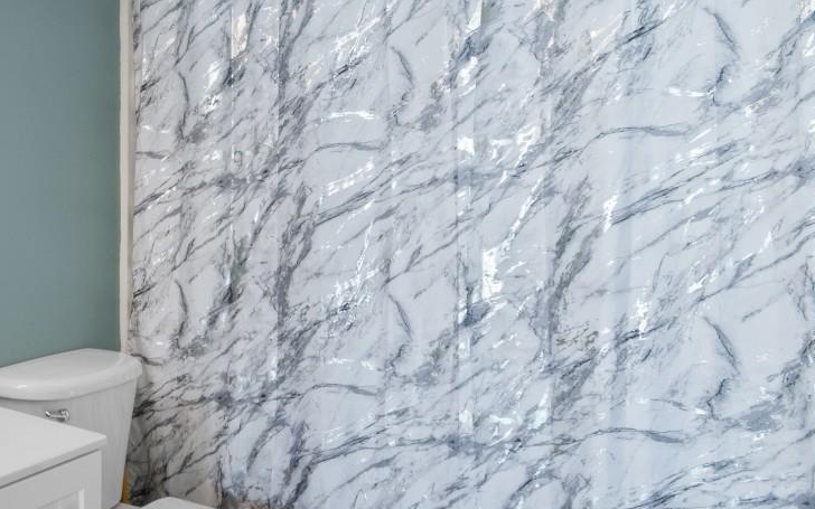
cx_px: -26
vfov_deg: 37.1
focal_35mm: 34
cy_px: 191
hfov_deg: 46.1
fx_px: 755
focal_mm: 10
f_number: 4.5
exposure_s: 1/4
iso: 100
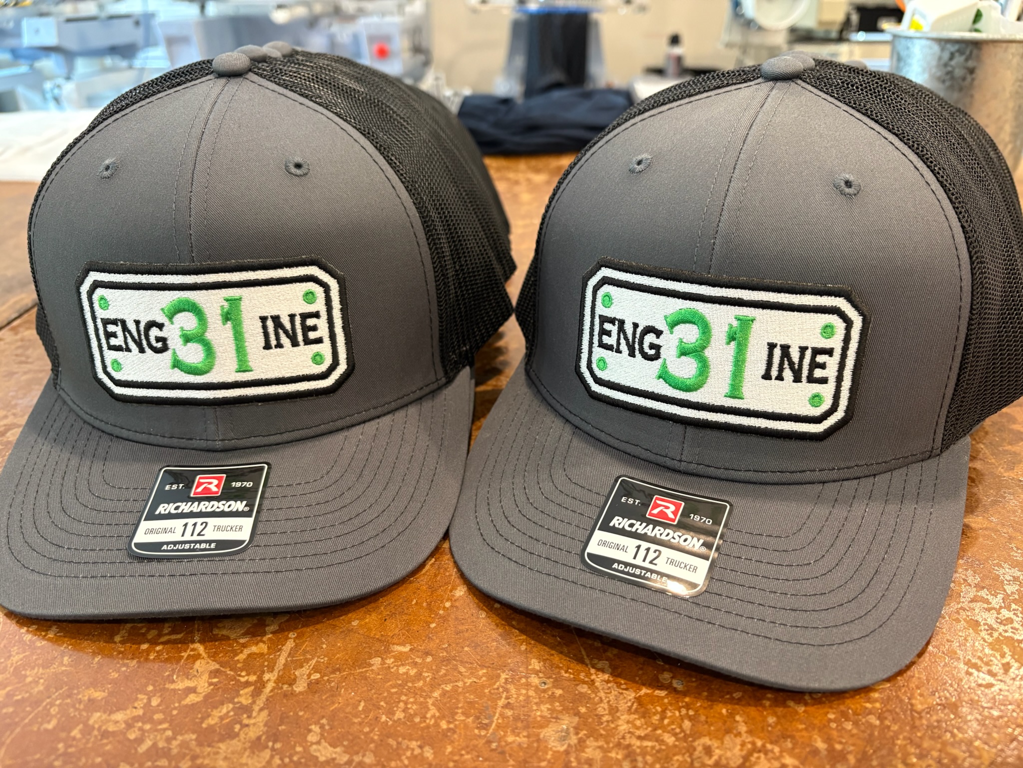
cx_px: 512
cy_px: 384
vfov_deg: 53.1
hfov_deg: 67.3
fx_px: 768
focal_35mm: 26
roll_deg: +0.5
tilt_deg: -26.7
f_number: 1.6
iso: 250
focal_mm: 5.96
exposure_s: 1/60
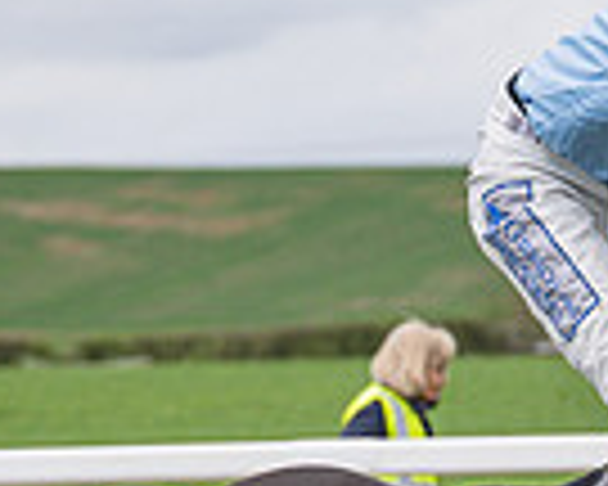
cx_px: 701
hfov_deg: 4.8
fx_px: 7162
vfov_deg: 3.9
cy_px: 651
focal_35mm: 398
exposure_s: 1/1600
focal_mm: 70
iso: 400
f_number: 3.2
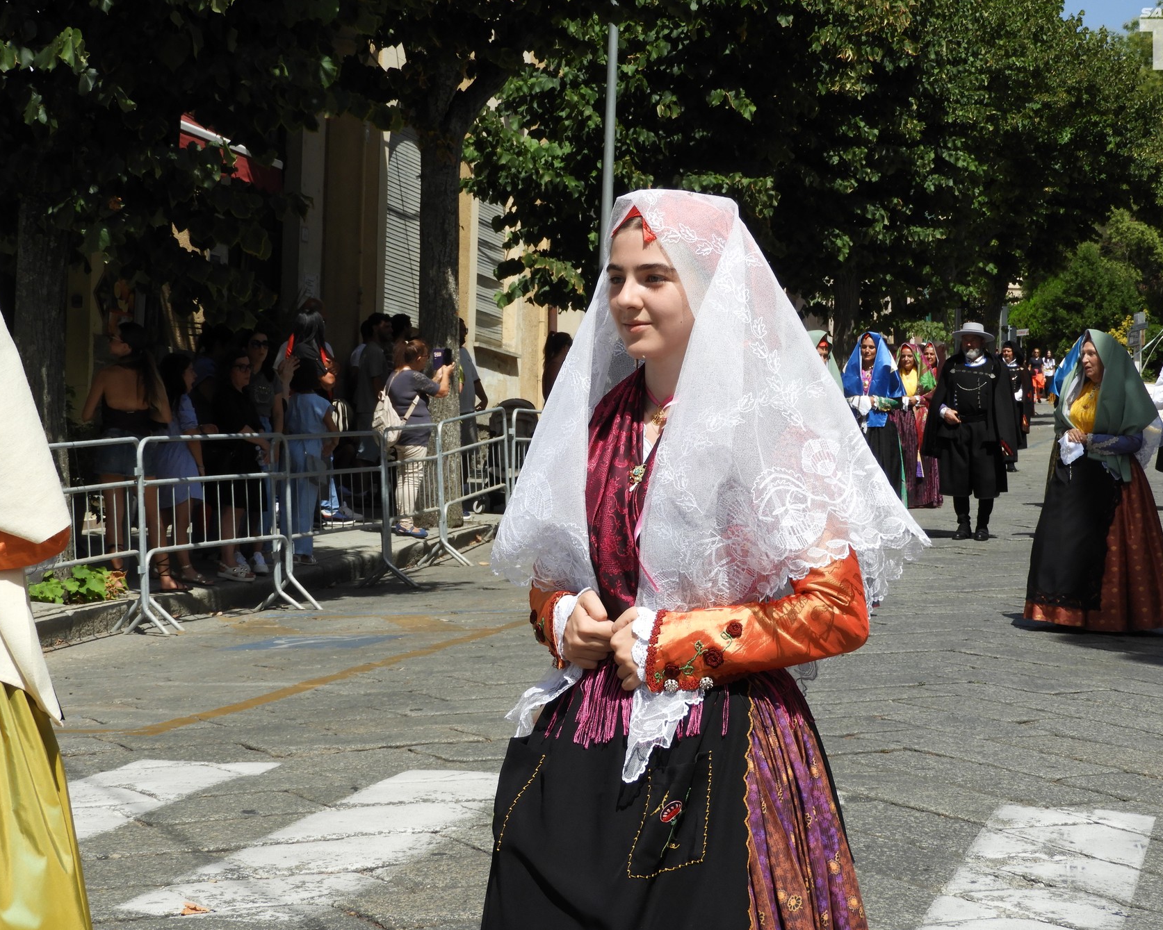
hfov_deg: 22.7
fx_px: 2892
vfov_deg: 18.3
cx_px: 617
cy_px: 464
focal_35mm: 84
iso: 100
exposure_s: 1/800
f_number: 4.5
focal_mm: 14.3
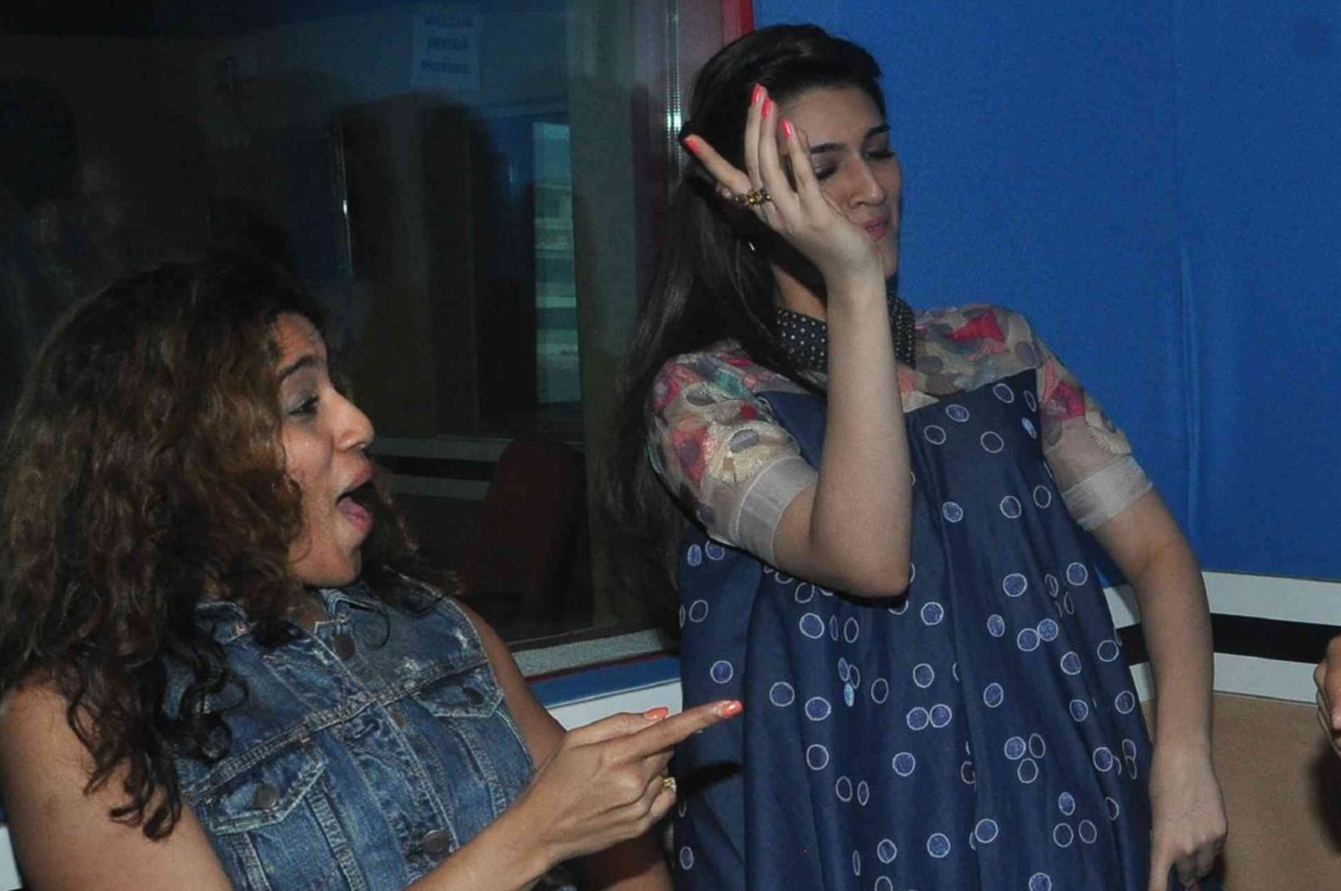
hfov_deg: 32.2
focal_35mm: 60
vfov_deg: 22.6
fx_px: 2232
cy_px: 502
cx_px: 1143
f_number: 10
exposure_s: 1/200
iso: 800
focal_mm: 18
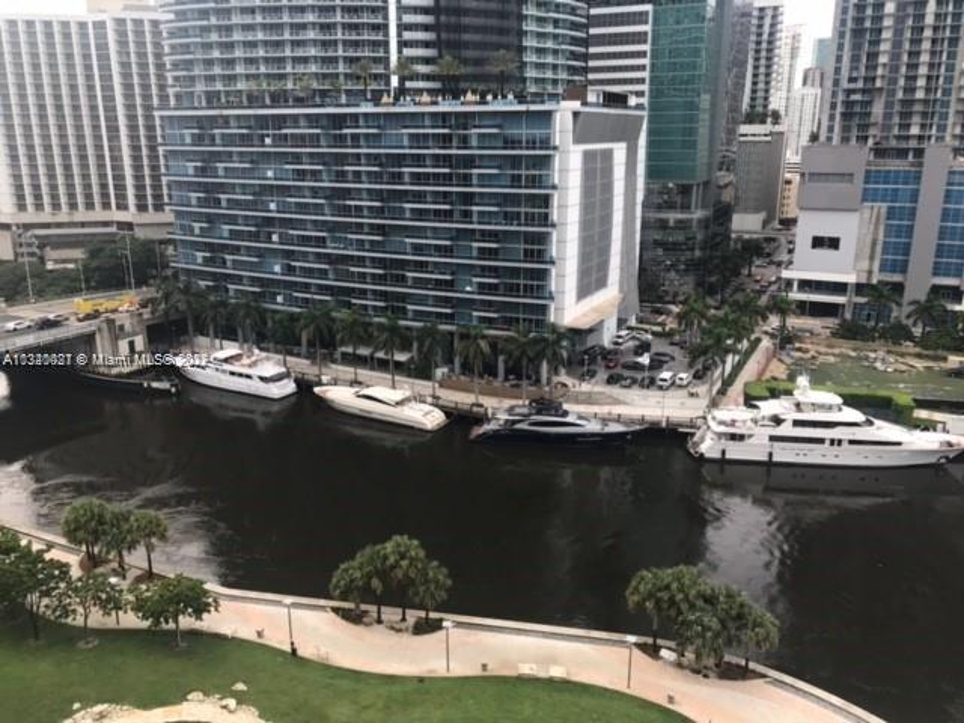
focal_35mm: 28
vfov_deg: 49.7
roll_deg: -0.2
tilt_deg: -15.4
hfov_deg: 63.4
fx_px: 780
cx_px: 482
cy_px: 362
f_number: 1.8
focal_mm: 3.99
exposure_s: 1/606
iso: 20
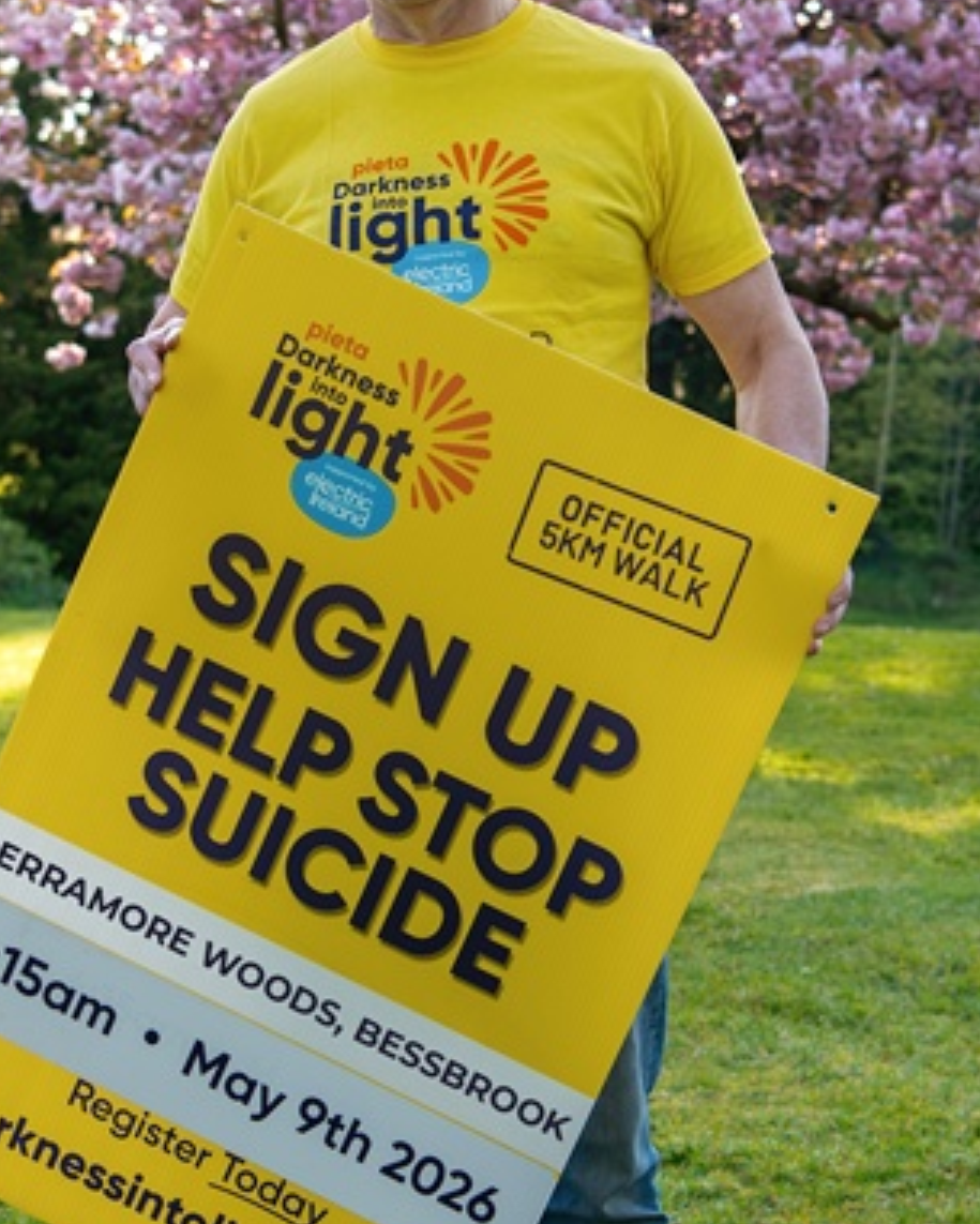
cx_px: 365
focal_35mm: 59
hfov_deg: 25.7
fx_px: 2138
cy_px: 559
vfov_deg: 31.9
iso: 200
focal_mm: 40
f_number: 4
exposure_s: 1/160
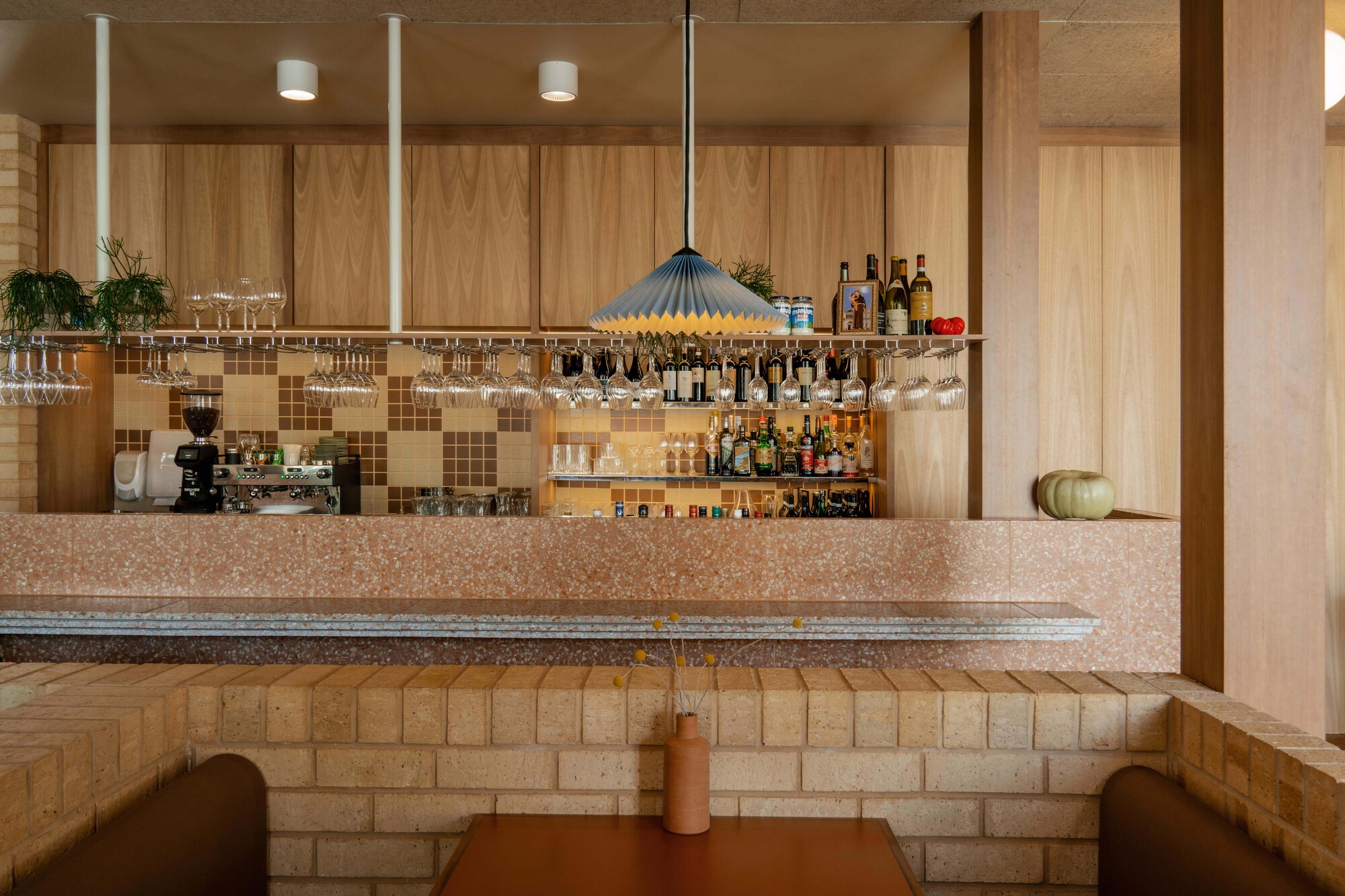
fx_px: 1158
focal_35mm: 31
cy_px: 448
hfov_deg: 60.3
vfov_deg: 42.3
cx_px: 672
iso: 800
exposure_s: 1/10
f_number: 14
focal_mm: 31
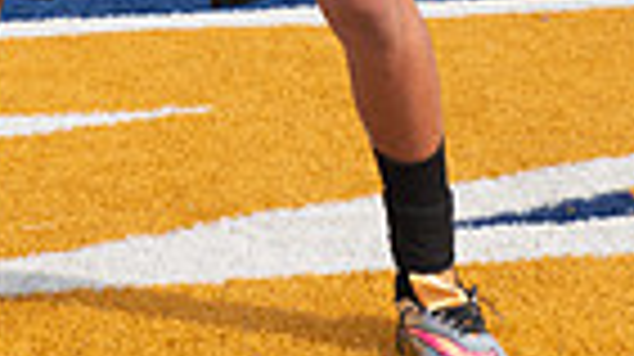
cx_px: 225
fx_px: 2704
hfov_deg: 13.4
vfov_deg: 7.0
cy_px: -586
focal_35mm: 161
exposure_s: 1/400
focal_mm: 48
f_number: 7.1
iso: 100
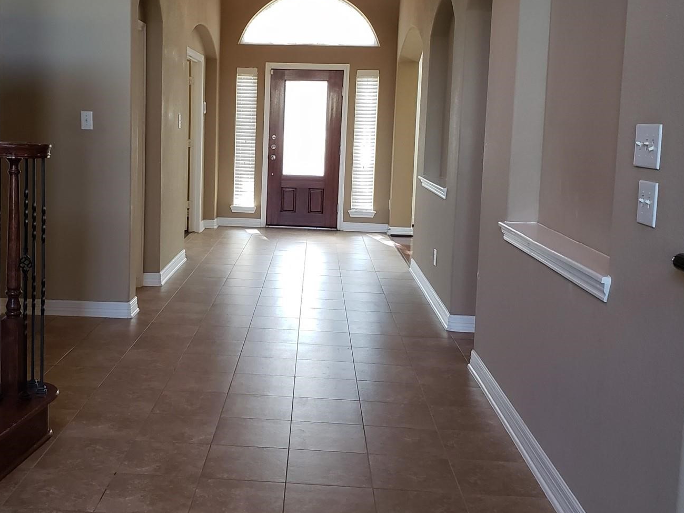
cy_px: 214
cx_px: 245
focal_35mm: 41
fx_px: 810
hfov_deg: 45.3
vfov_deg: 35.0
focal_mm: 4.3
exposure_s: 1/60
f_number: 2.4
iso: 200
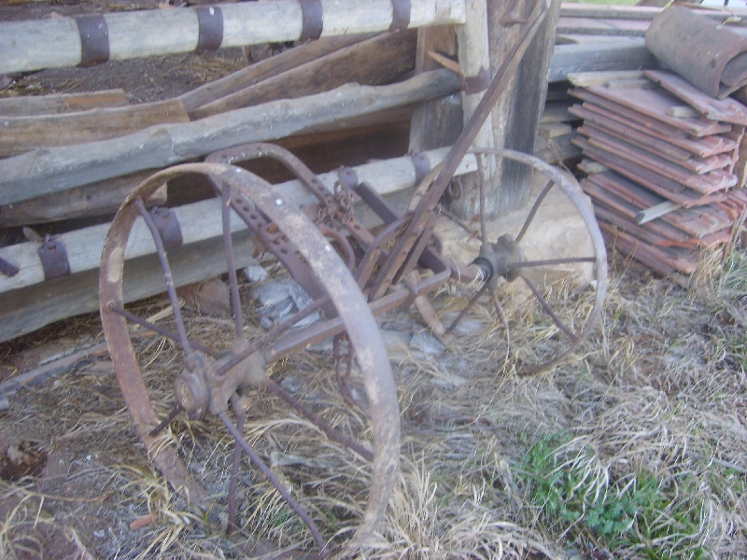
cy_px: 280
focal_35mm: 35
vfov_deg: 40.7
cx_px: 374
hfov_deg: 52.6
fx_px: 755
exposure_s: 1/30
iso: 96
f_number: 2.8
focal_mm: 5.8
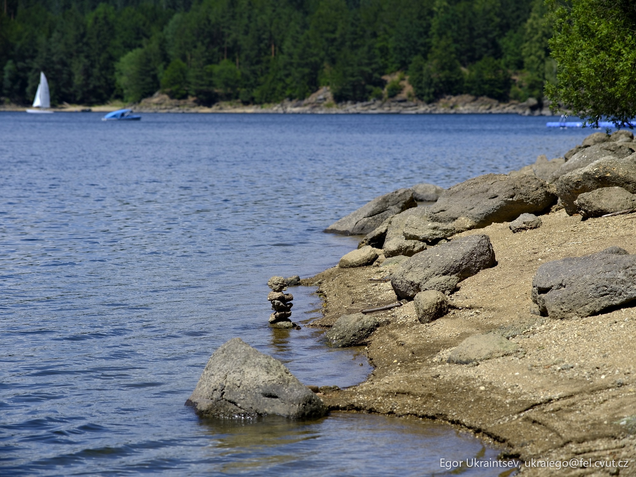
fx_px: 2903
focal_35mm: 158
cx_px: 318
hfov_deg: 12.5
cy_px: 238
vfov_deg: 9.4
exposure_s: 1/300
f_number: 8
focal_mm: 200
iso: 100
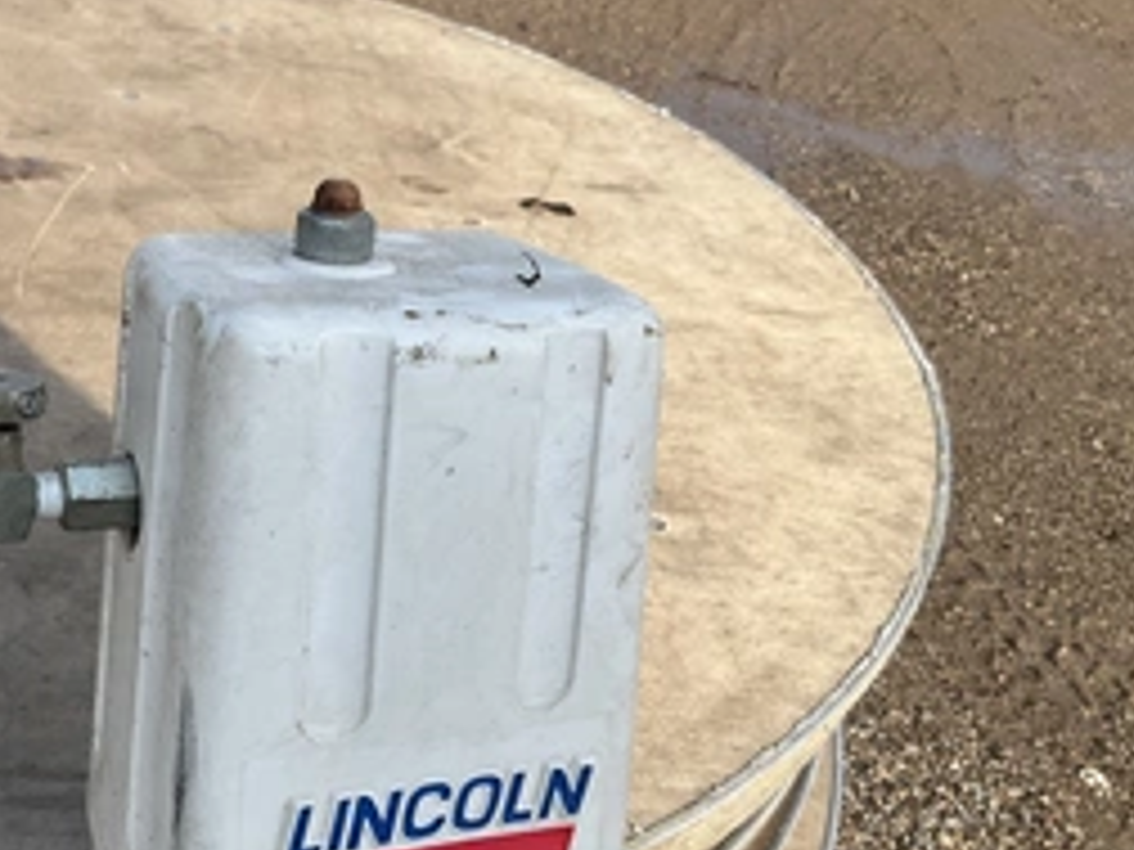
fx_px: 1507
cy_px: 517
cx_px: 351
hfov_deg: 40.6
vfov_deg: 31.4
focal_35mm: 46
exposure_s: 1/1279
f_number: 1.8
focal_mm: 3
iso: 25
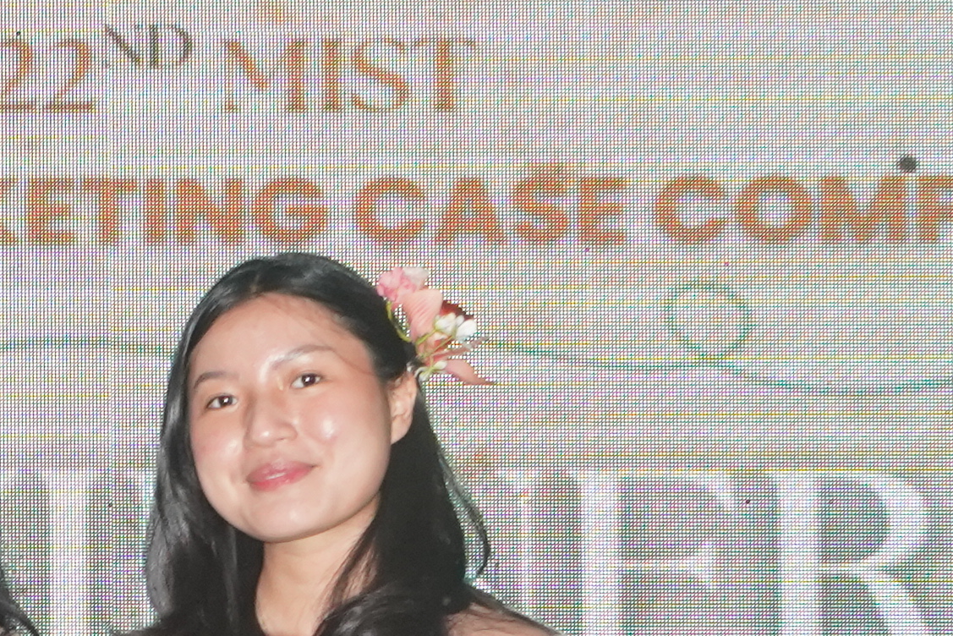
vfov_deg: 8.2
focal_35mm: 165
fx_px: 4369
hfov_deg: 11.6
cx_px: -744
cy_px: 858
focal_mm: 31
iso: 2000
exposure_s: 1/250
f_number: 5.6
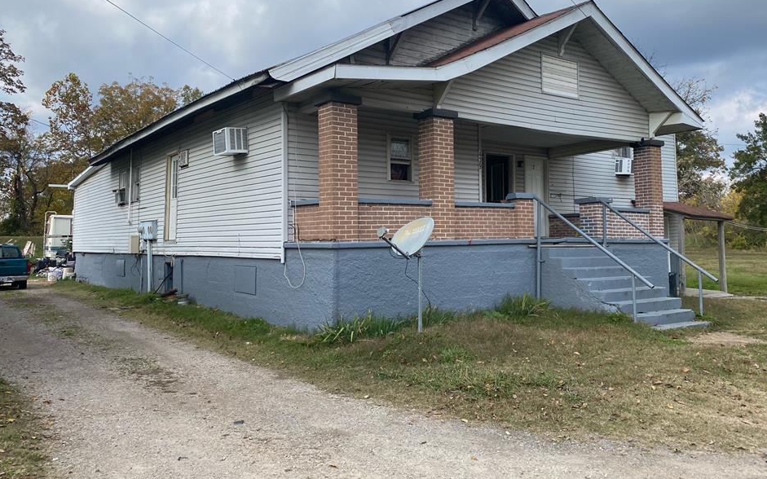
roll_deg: +0.1
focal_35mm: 30
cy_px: 200
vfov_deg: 41.7
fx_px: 627
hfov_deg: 62.9
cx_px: 406
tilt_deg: +4.6
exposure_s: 1/1996
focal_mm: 4.25
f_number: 1.8
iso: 32
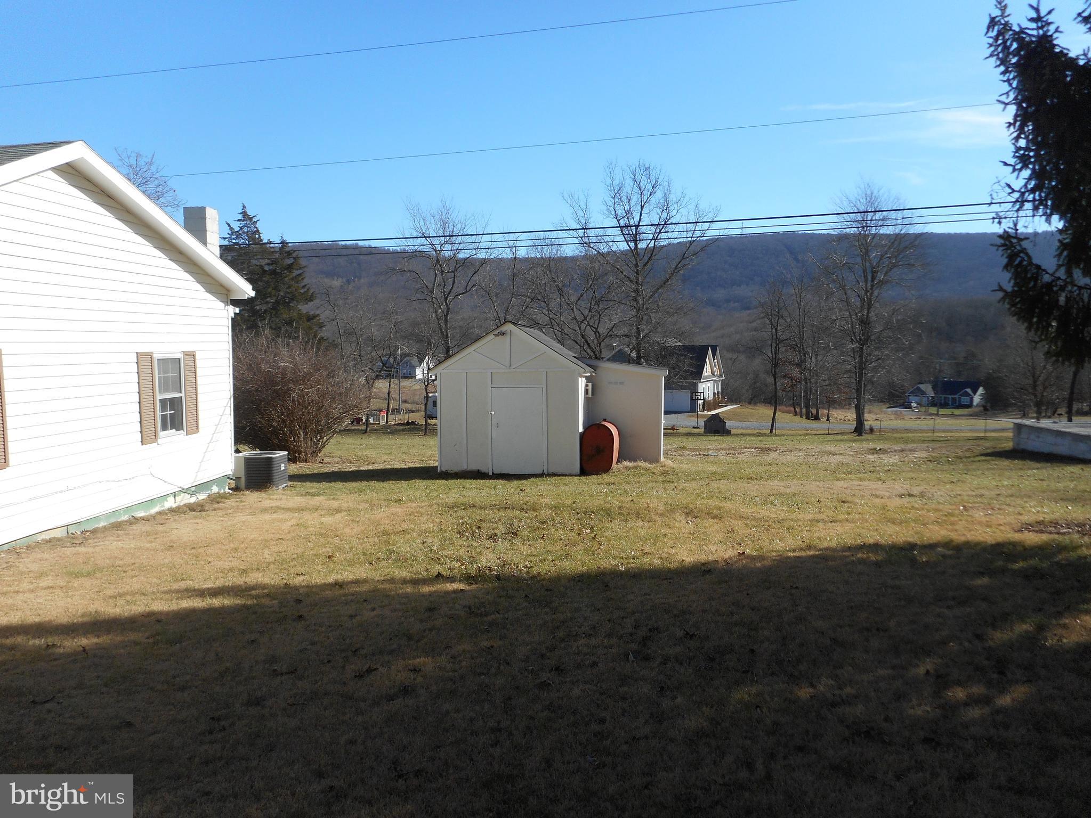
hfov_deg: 69.4
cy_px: 409
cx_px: 546
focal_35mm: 25
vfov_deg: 54.9
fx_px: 788
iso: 80
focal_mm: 4.5
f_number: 3.7
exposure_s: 1/640
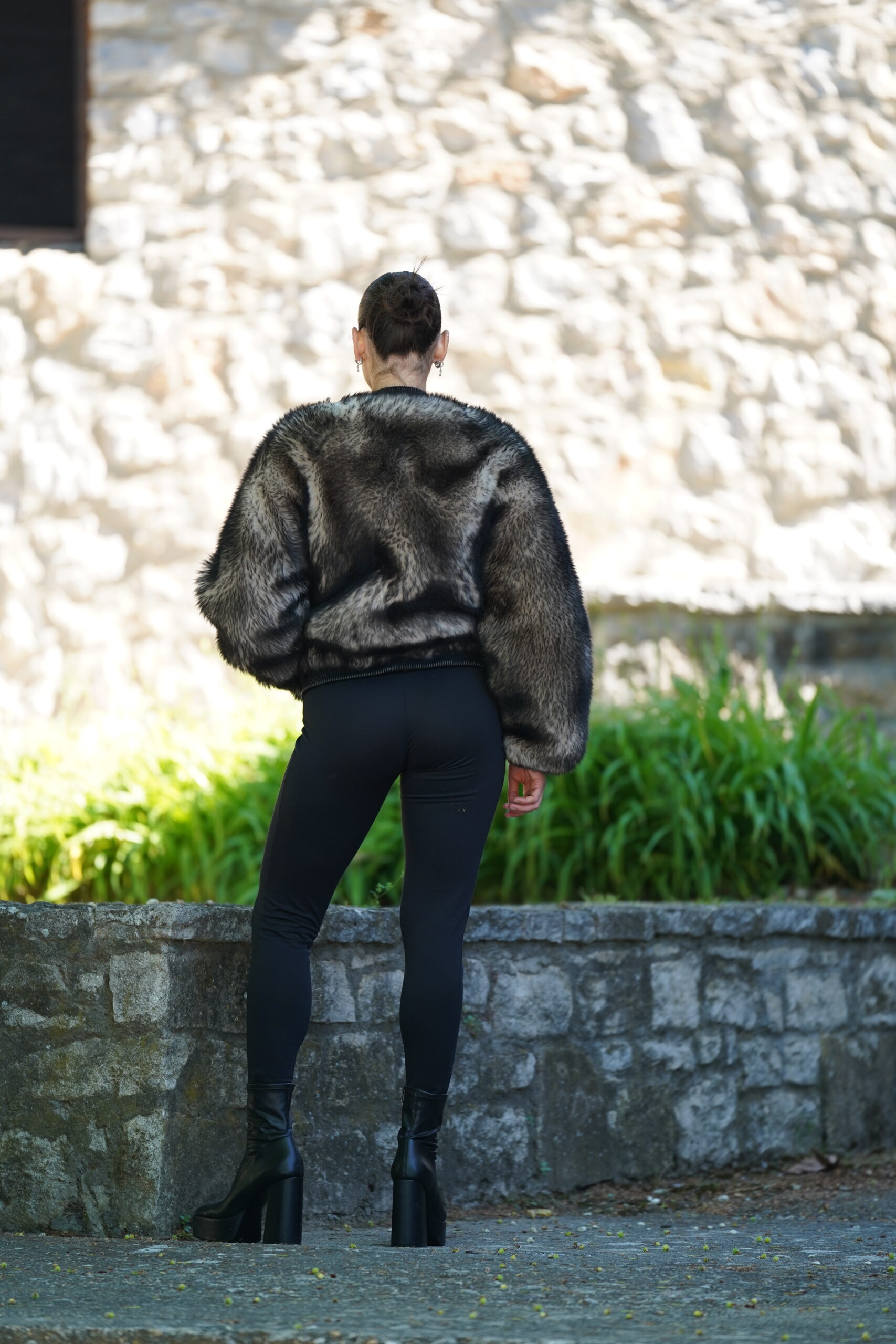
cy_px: 672
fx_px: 7465
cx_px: 448
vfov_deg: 10.3
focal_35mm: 200
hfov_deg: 6.9
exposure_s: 1/320
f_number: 2.8
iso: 250
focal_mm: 200
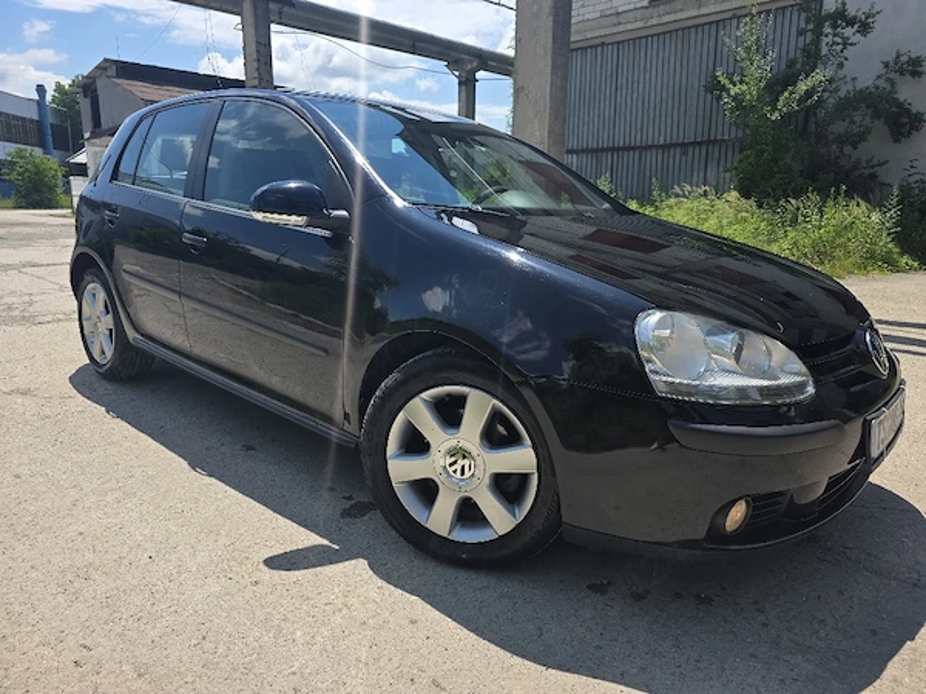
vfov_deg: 58.9
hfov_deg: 73.9
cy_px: 347
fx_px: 615
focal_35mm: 23
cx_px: 463
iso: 80
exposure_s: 1/10000
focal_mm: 6.3
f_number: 1.7
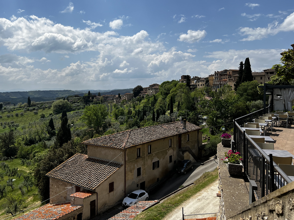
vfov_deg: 46.7
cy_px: 95
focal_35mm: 30
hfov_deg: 59.8
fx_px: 255
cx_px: 131
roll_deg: +0.3
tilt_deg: -0.7
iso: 50
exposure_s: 1/8696
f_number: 1.5
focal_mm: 5.7
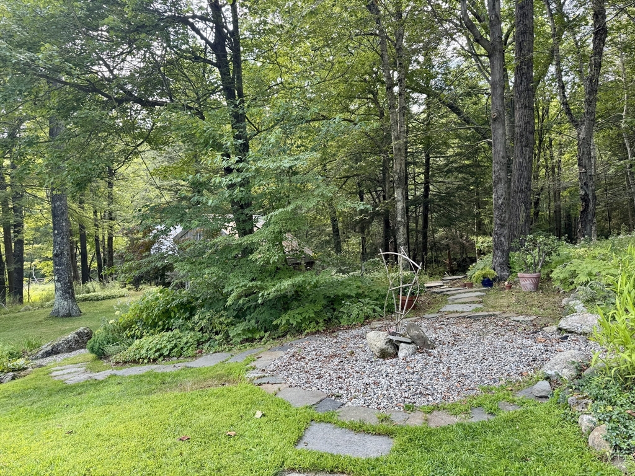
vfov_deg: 56.8
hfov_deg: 71.6
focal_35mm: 24
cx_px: 318
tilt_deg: -3.5
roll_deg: -0.1
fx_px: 440
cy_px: 238
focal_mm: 6.76
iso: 64
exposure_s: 1/121
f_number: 1.78
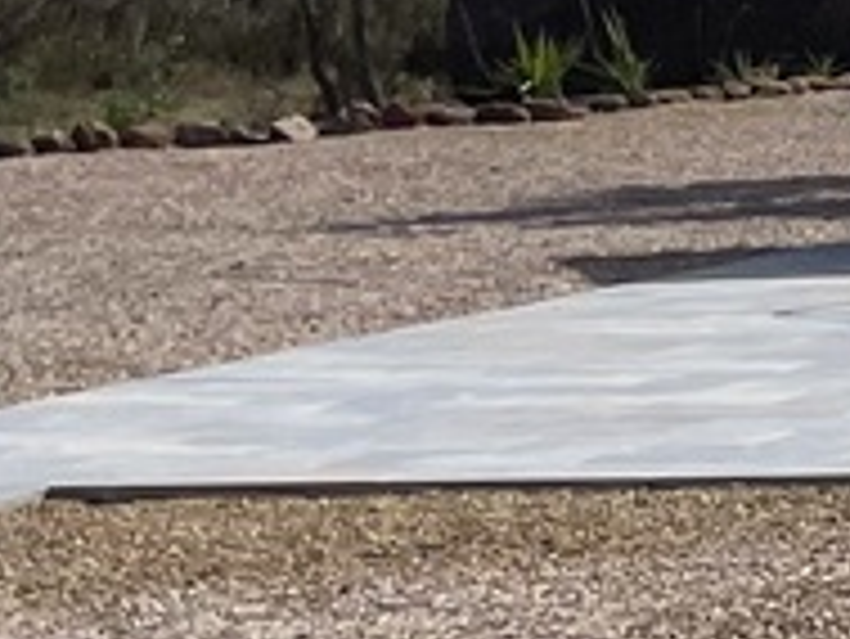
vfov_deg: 8.3
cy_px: 164
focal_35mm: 179
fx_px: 4398
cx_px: 2716
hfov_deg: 8.7
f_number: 1.6
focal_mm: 4.2
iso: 32
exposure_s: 1/9091
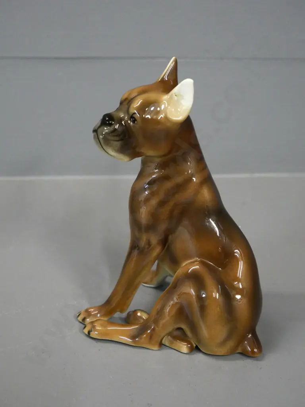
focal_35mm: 72
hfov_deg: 20.4
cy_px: 204
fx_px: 846
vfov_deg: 27.0
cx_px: 152
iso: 3200
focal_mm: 36
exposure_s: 1/100
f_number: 5.3
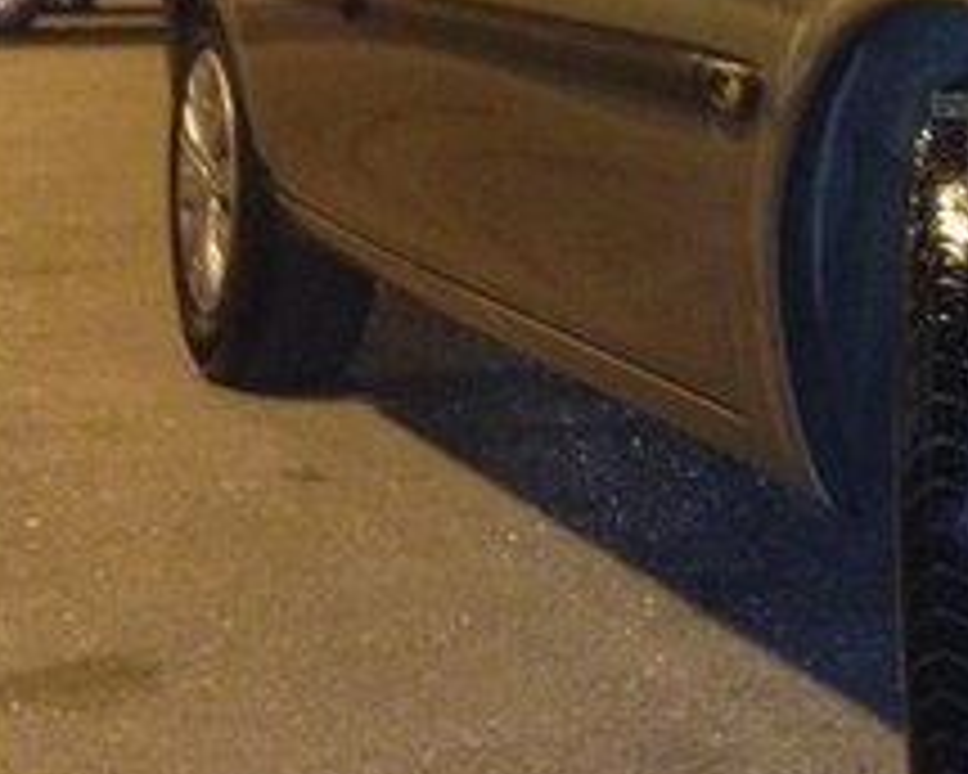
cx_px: 1391
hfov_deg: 17.6
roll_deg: -2.6
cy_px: 160
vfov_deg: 15.5
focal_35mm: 99
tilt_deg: -3.8
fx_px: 2836
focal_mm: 4.12
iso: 320
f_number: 2.4
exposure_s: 1/17
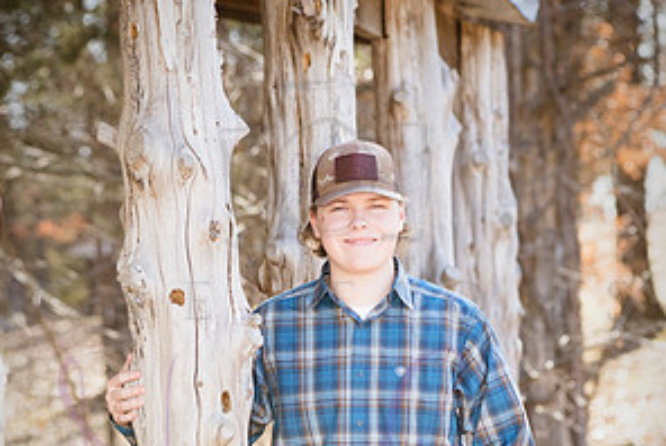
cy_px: 381
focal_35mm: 170
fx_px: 3148
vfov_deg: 8.1
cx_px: 333
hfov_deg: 12.1
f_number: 5.6
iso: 800
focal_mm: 112
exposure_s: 1/800
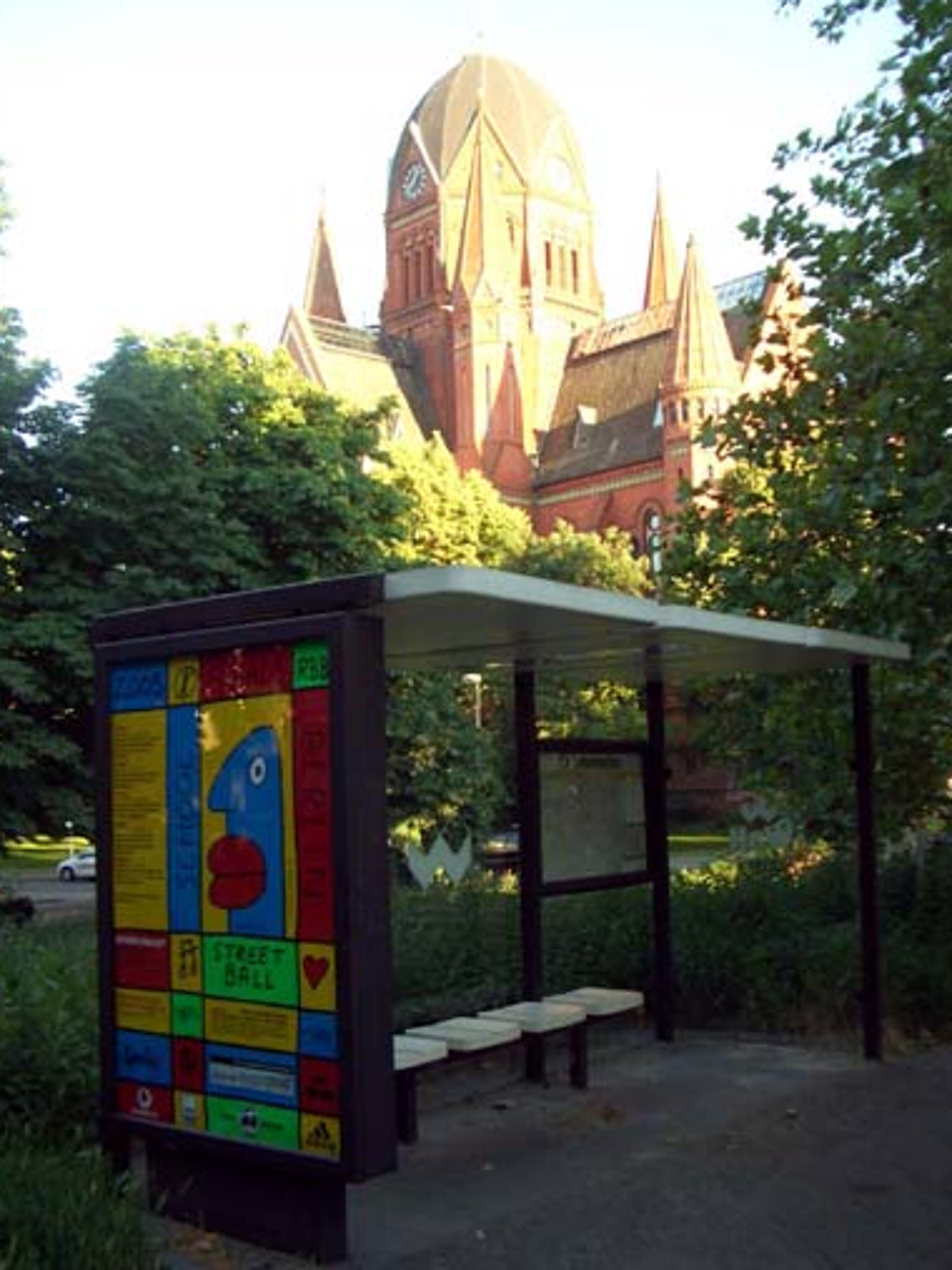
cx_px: 482
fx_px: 1394
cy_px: 636
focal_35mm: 38
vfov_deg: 49.0
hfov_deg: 37.7
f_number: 2.6
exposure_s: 1/100
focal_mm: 5.8
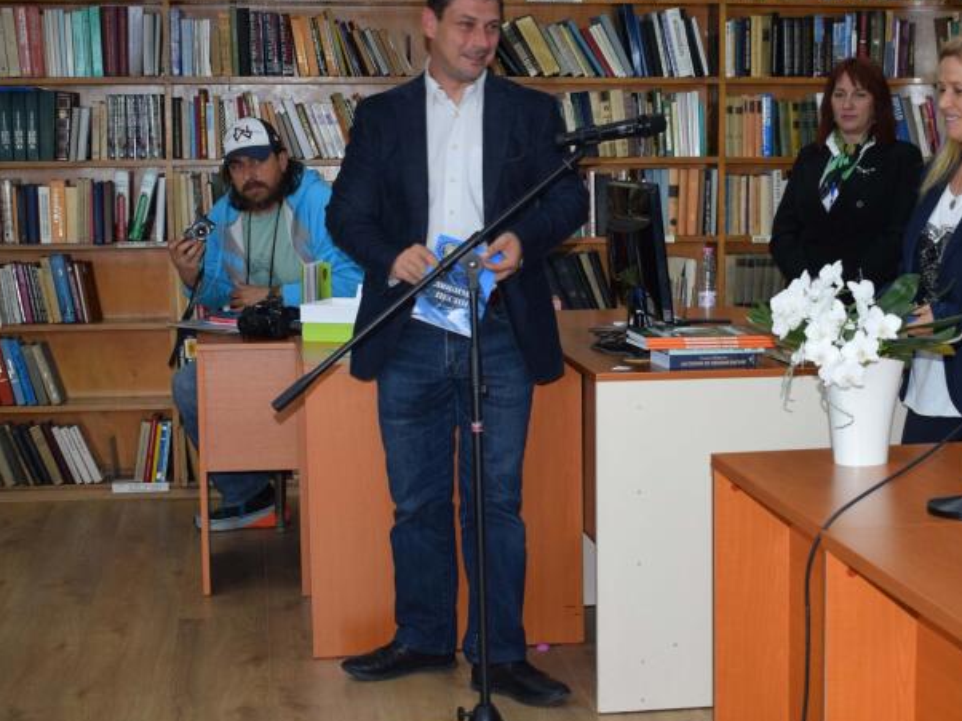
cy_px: 393
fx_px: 1917
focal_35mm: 69
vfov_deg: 21.3
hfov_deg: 28.1
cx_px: 553
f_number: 4.5
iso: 800
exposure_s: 1/80
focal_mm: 32
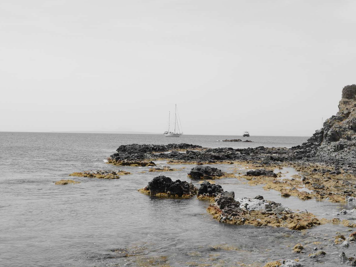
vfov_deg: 30.5
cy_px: 136
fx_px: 490
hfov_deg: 39.7
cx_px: 220
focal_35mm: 48
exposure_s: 1/320
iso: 100
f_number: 9
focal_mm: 23
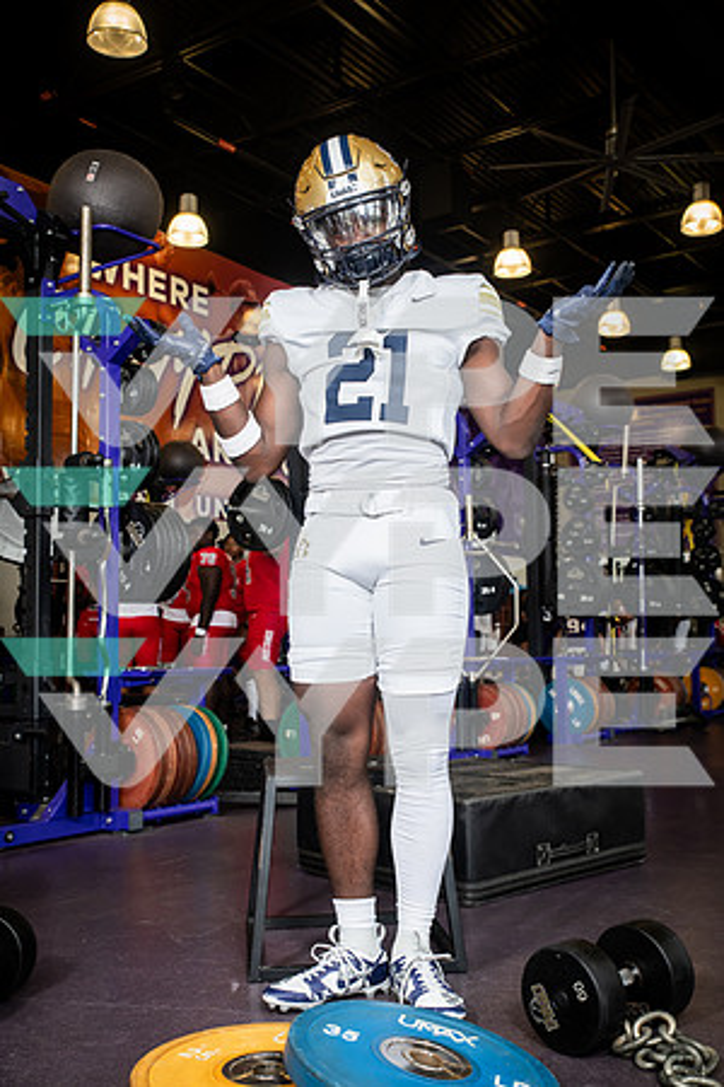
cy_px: 544
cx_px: 362
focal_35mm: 36
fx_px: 1086
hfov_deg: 36.9
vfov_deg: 53.1
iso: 500
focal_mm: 36
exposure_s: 1/250
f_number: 5.6
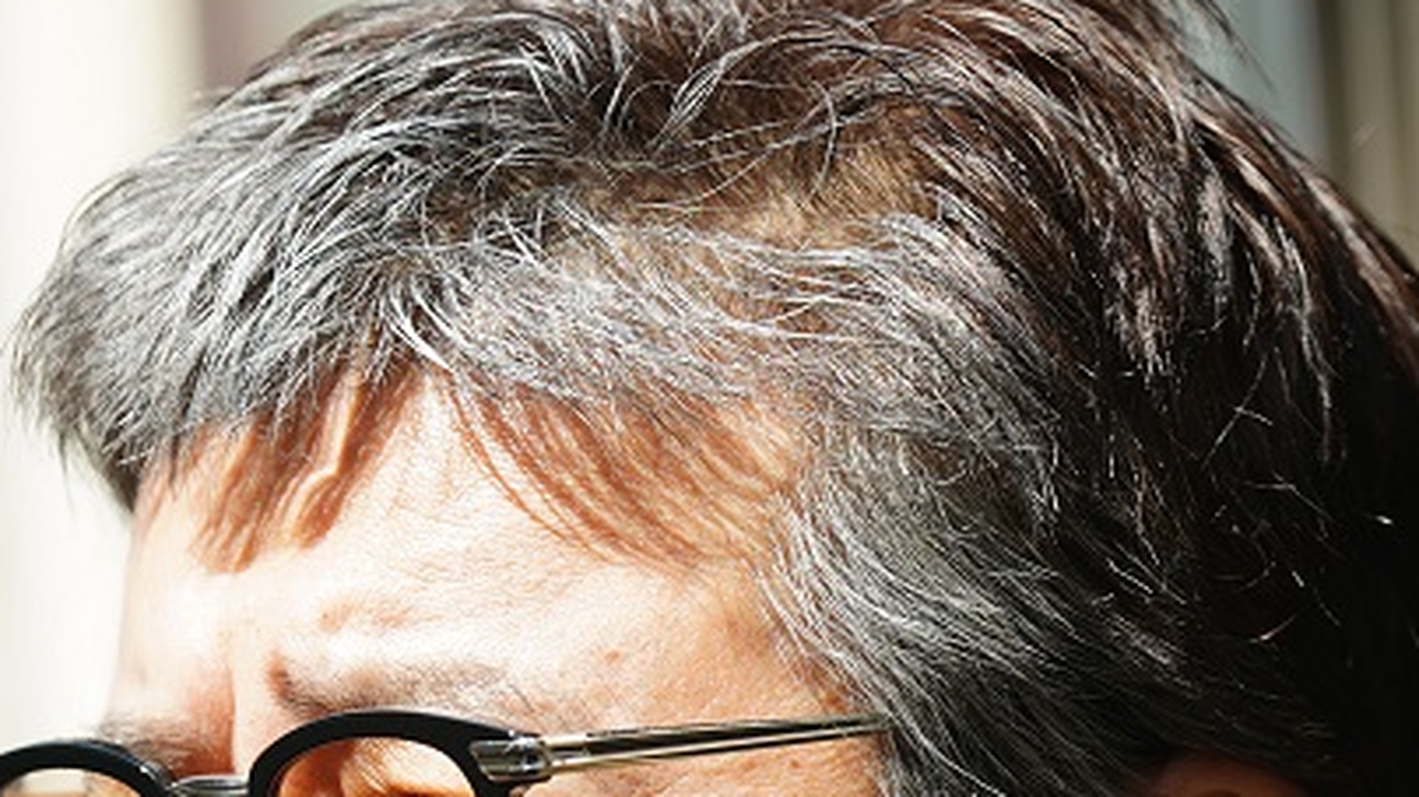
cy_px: 1078
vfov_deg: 2.2
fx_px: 20952
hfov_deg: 3.9
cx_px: 1380
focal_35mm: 557
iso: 100
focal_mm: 179
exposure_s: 1/500
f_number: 2.8
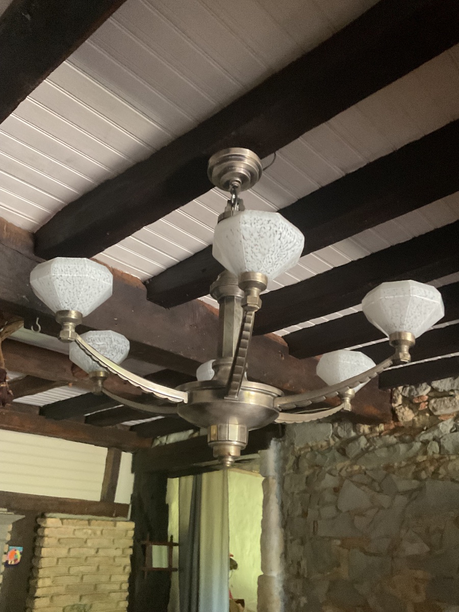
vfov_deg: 61.7
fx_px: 513
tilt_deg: +25.0
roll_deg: -0.3
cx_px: 230
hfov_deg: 48.2
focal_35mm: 29
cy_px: 306
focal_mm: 3
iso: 500
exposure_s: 1/30
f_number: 1.8
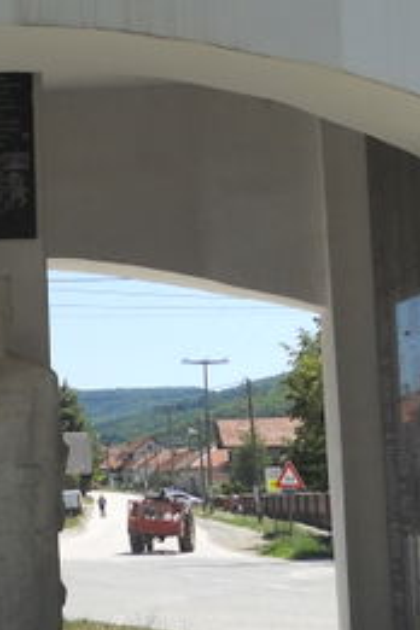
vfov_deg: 23.6
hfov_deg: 15.6
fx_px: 1505
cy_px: 268
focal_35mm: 86
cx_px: -10
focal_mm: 4.9
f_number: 3.2
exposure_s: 1/800
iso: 80
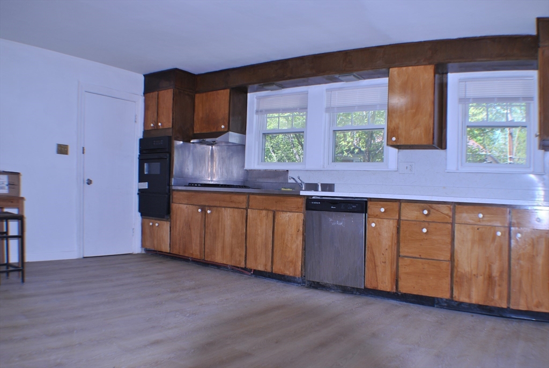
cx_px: 274
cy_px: 184
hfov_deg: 49.5
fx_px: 596
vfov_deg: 34.3
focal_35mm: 39
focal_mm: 26
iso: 100
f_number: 4.2
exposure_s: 1/60
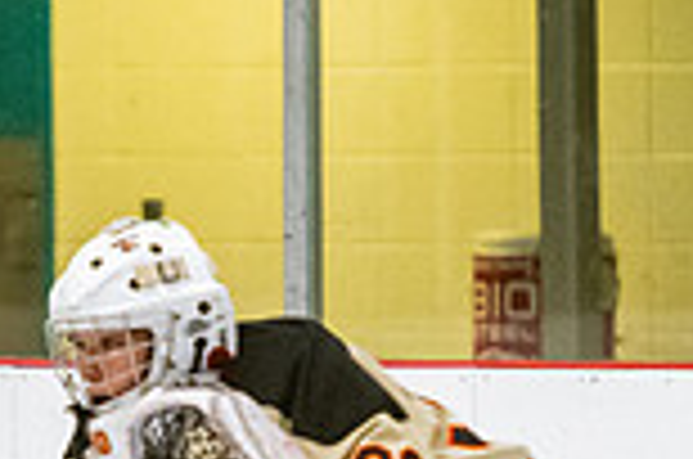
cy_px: 708
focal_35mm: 781
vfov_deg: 1.8
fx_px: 15003
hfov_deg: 2.6
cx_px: 359
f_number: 3.2
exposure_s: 1/640
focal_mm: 150
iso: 3200
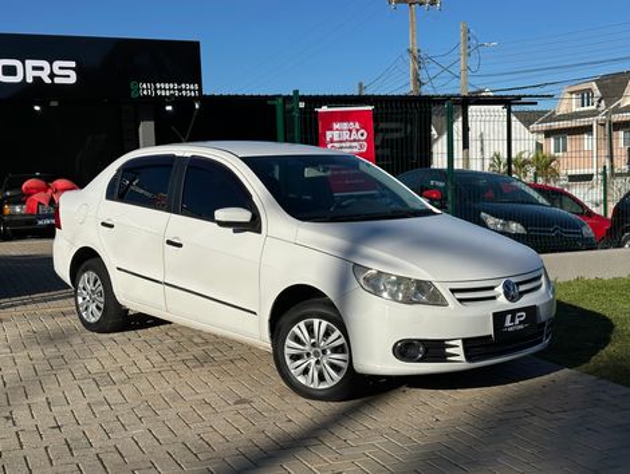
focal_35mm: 48
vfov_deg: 30.3
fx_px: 875
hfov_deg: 39.6
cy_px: 237
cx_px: 315
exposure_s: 1/8197
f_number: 1.78
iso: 64
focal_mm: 6.86
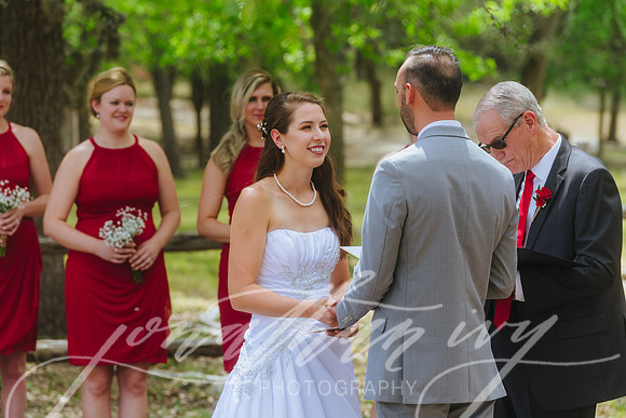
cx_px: 313
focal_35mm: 185
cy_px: 209
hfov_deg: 11.1
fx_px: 3218
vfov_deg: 7.4
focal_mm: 185
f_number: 4
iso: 200
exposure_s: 1/320
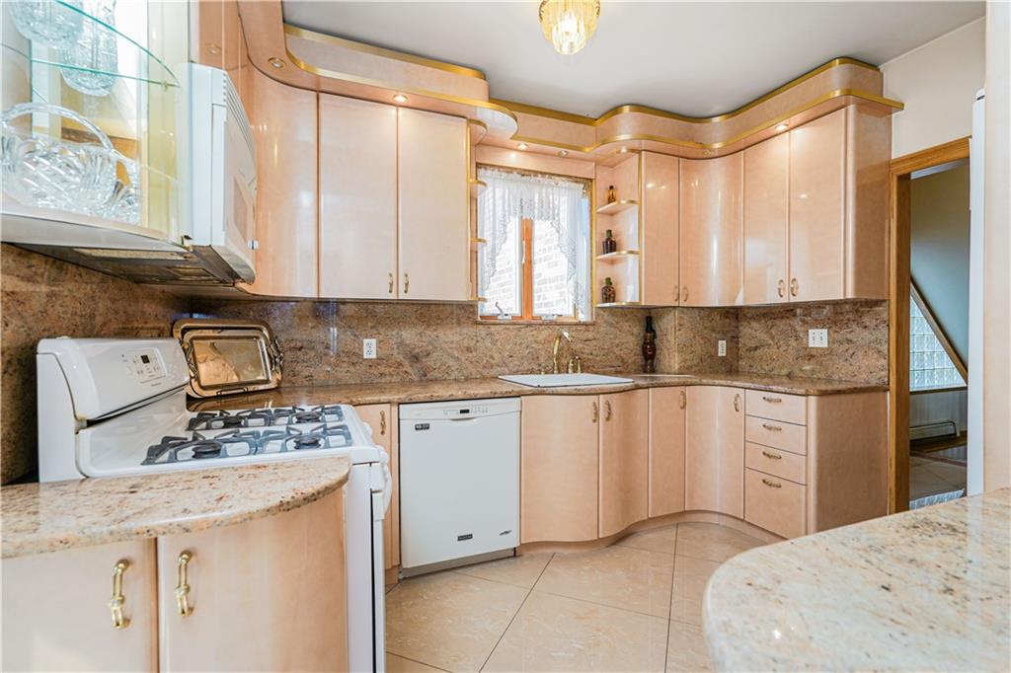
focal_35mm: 16
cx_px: 506
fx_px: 449
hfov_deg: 96.8
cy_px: 336
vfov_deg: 73.7
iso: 100
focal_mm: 16
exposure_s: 1/40
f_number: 4.5
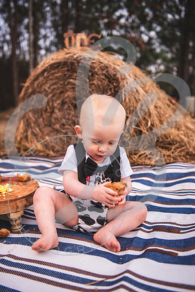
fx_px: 292
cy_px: 146
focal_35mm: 36
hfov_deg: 36.9
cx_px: 98
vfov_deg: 53.1
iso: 200
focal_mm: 36
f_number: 2.8
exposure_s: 1/320
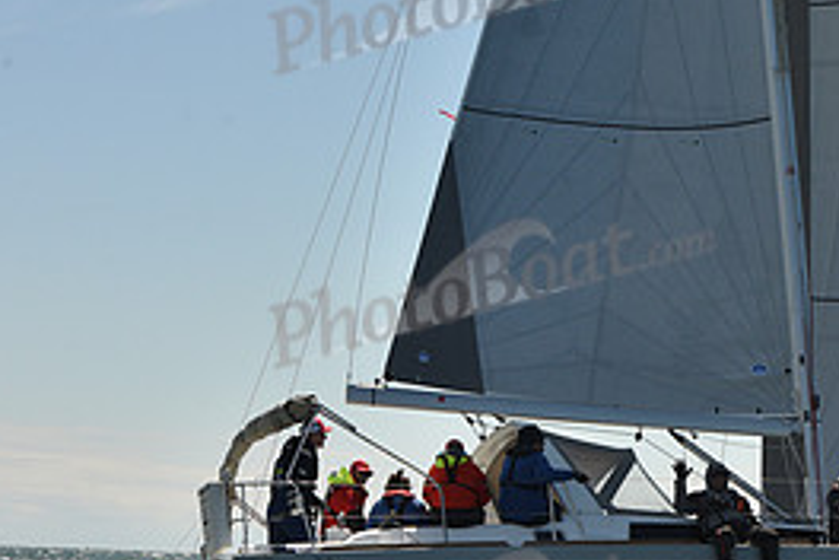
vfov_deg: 8.9
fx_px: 3589
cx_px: 883
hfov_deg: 13.1
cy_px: 406
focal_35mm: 154
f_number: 11
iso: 320
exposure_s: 1/800
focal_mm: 70
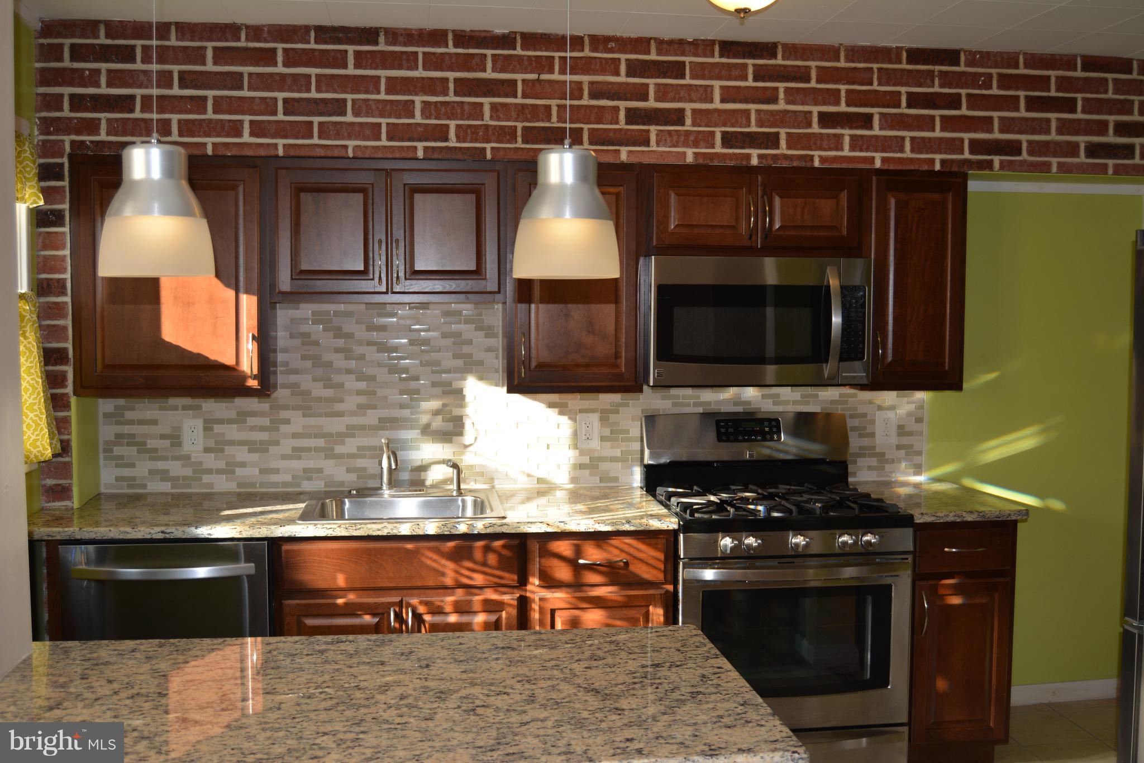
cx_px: 572
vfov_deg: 36.9
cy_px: 382
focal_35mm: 36
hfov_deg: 53.1
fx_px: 1144
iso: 200
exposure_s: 1/200
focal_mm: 24
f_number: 3.8
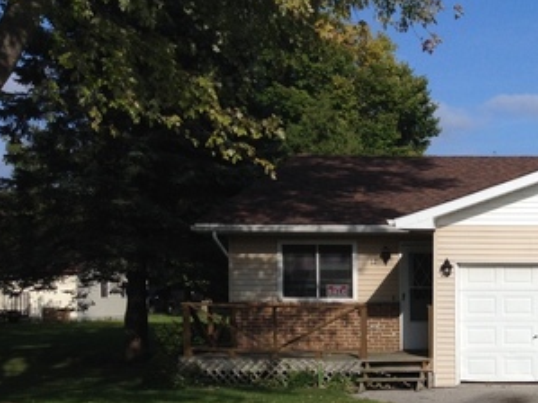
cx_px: 595
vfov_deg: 18.6
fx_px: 1212
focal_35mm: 78
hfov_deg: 23.5
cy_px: 349
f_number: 2.4
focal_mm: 4.28
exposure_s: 1/2632
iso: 50
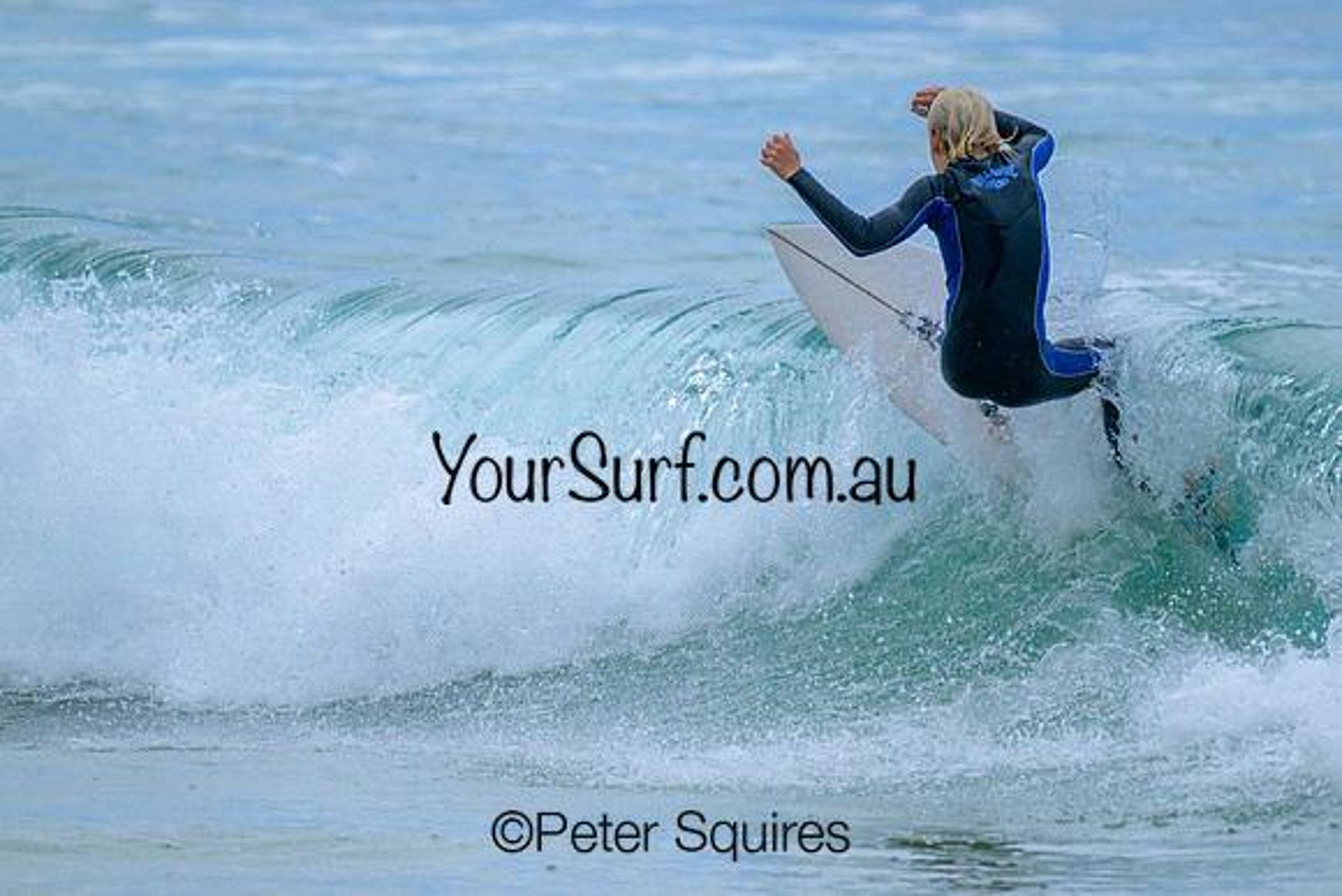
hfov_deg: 3.0
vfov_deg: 2.0
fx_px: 25921
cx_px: 781
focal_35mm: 695
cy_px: 556
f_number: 8
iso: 360
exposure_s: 1/2000
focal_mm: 560
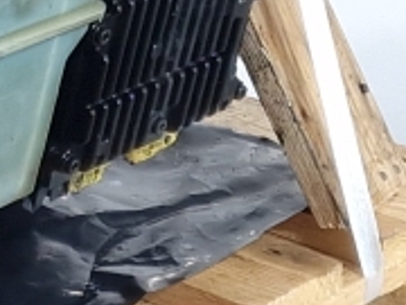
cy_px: -77
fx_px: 1196
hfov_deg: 16.8
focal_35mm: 102
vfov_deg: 14.0
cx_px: -262
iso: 80
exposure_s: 1/50
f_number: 1.8
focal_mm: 6.4
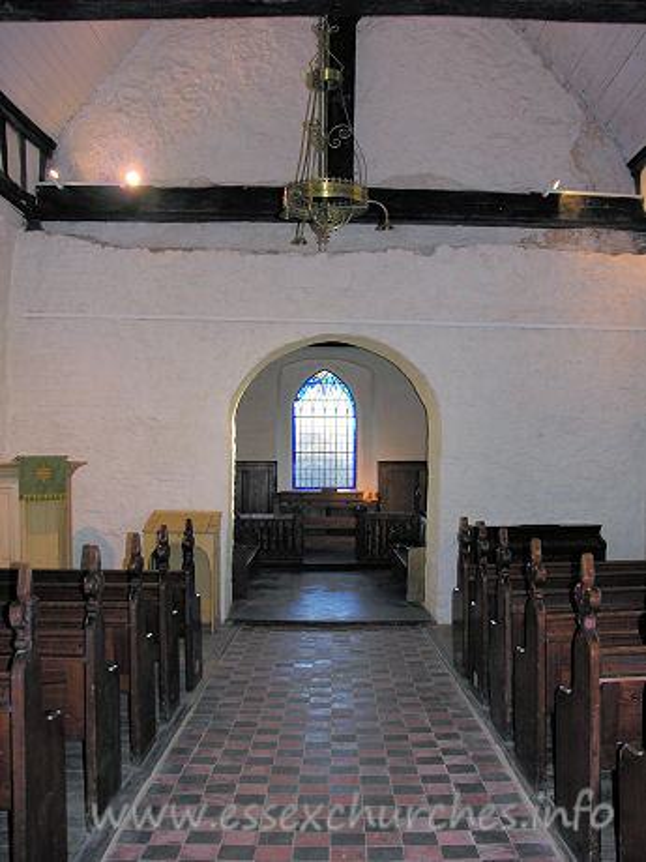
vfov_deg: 52.6
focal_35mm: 35
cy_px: 431
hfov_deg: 40.7
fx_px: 871
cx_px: 323
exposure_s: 1/60.1
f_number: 2.8
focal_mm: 8.9
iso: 64
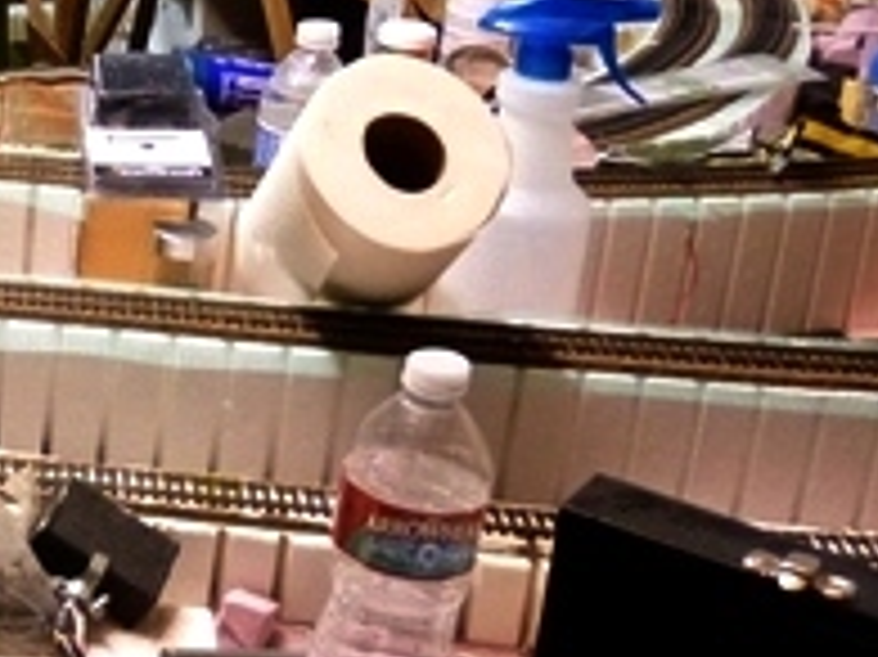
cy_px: 68
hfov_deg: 20.4
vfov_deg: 17.7
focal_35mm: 82
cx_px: -437
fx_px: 2079
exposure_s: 1/13
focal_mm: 4.5
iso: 400
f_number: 3.1
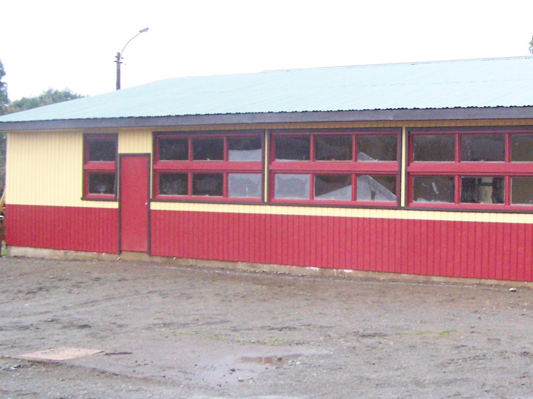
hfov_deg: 30.1
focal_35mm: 63
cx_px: 417
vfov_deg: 23.3
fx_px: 970
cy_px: 177
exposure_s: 1/640
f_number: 2.8
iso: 400
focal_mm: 6.3
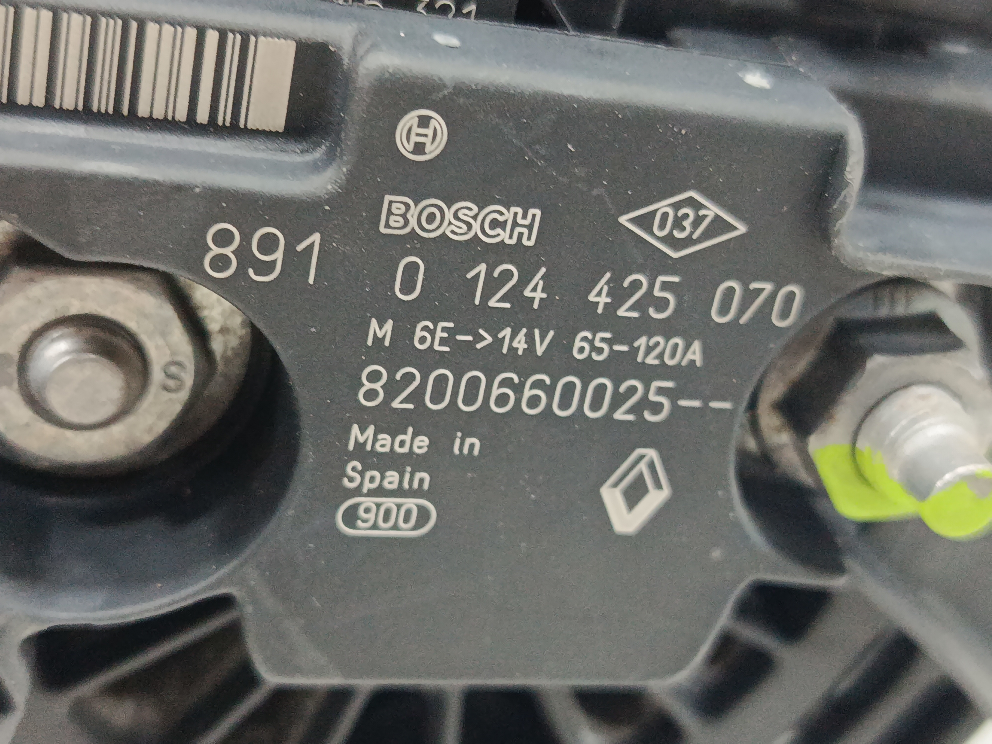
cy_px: 372
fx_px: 1433
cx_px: 496
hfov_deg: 38.2
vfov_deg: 29.1
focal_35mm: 50
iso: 2362
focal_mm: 5.24
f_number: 1.7
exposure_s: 1/25
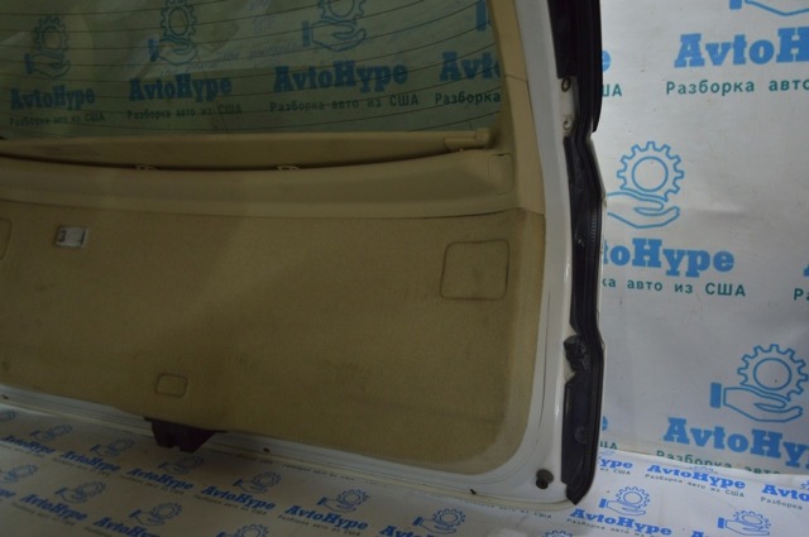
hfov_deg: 57.3
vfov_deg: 39.9
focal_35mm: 33
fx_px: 741
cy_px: 268
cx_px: 404
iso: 400
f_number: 3.8
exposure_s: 1/50
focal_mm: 22
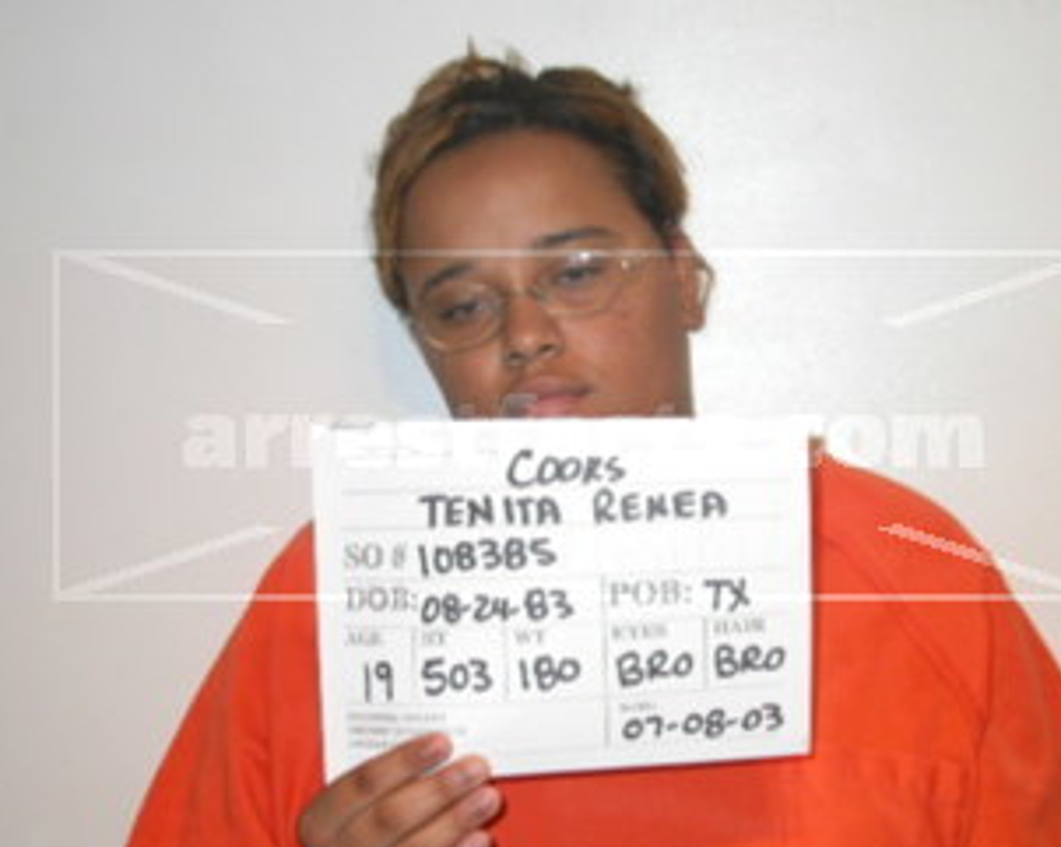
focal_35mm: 77
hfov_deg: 24.8
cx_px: 581
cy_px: 427
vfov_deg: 19.9
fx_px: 2416
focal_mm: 14.4
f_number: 3.3
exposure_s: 1/60.3
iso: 100
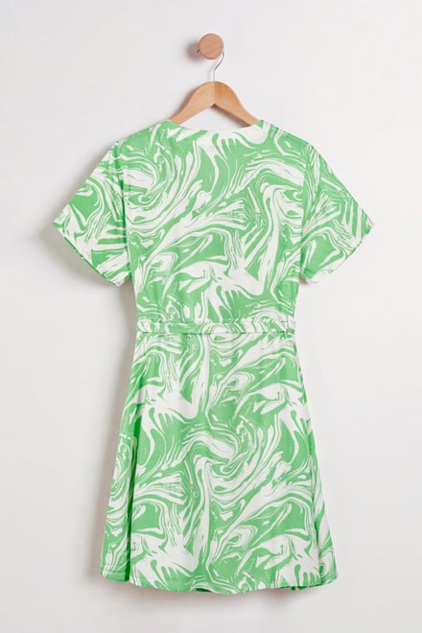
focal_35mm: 46
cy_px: 316
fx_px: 809
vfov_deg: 42.7
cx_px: 211
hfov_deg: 29.2
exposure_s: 1/160
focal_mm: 46
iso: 100
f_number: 7.1
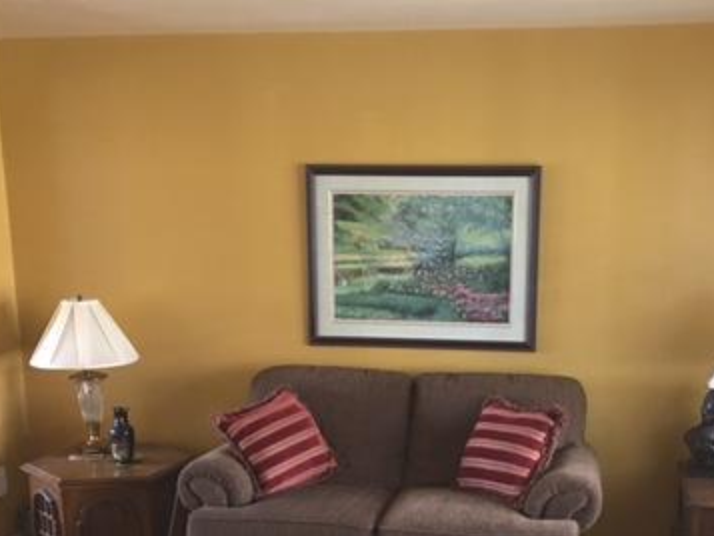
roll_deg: -0.3
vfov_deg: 27.1
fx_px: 1073
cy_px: 478
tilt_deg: -14.7
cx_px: 434
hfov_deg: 36.6
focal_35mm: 52
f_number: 2.2
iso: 100
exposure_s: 1/8
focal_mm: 4.15
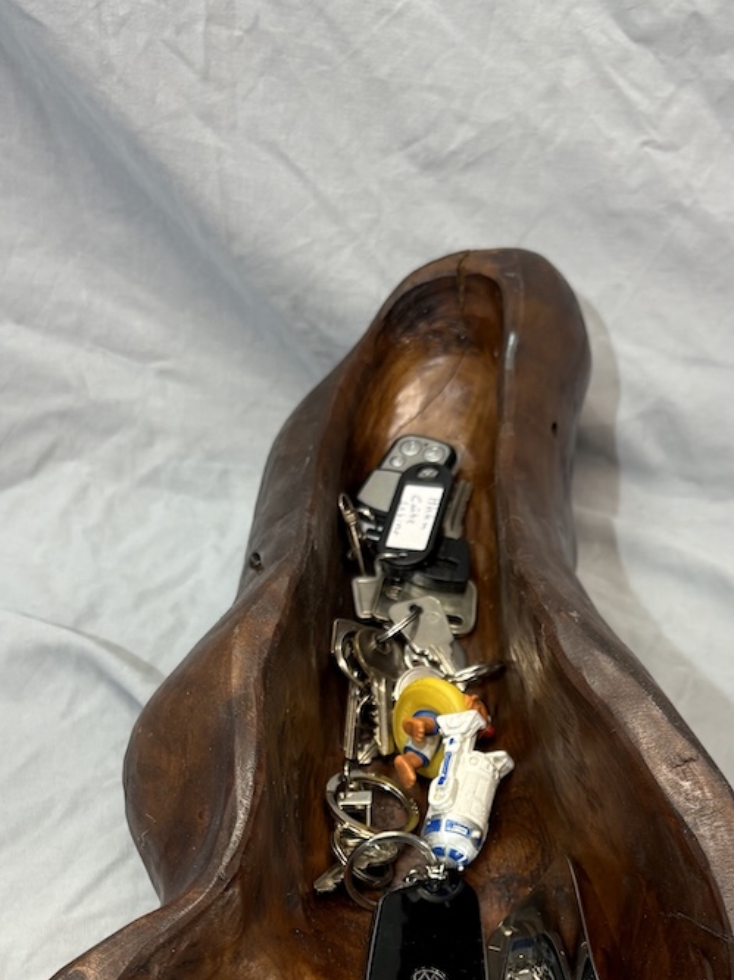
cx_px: 384
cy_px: 893
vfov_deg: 35.8
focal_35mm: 50
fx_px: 1415
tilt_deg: -53.1
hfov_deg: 29.1
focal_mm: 5.96
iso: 125
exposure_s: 1/100
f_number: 1.6
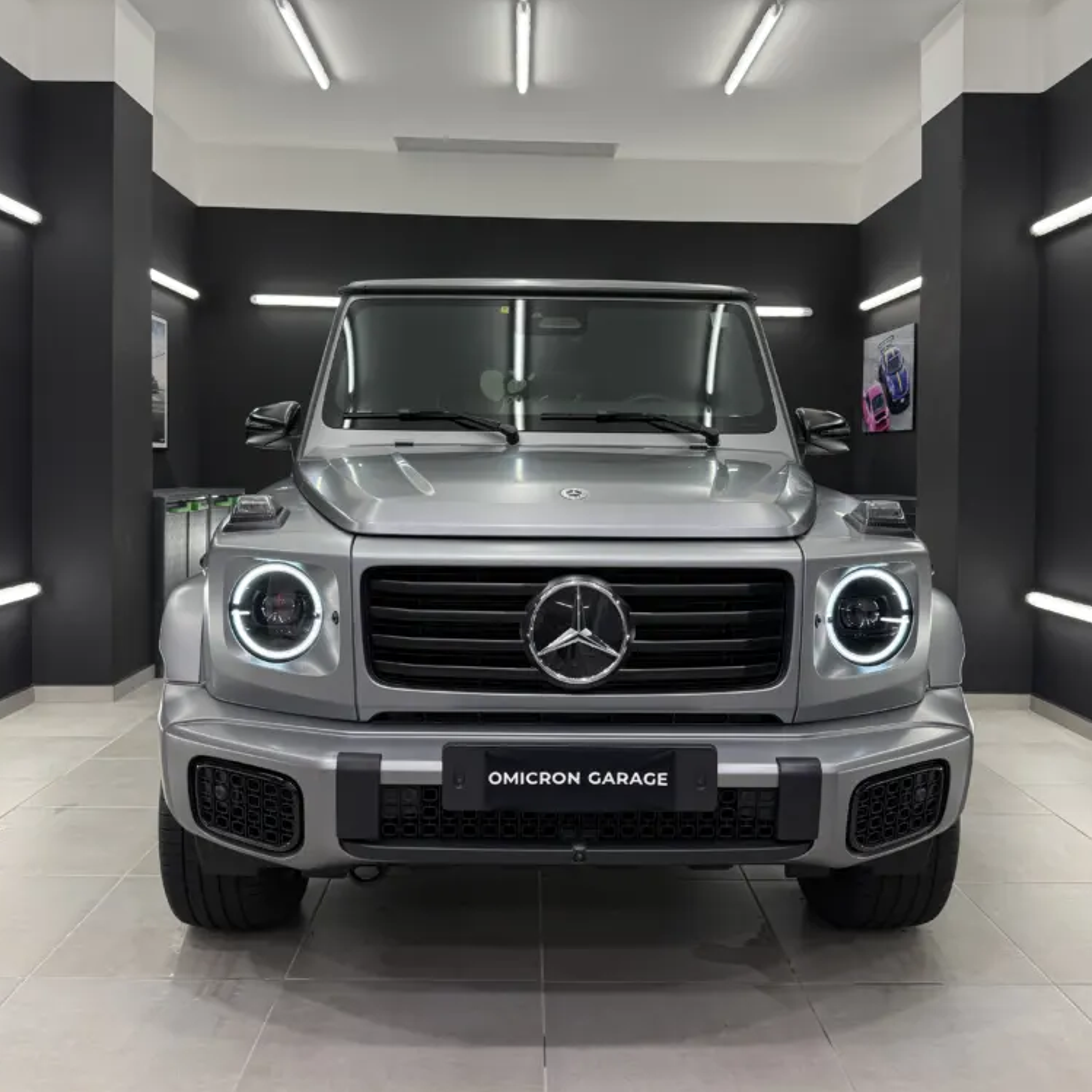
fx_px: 1035
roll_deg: -0.9
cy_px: 465
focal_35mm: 29
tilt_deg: -0.4
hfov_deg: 55.6
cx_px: 542
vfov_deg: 55.4
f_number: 1.78
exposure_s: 1/85
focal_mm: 6.76
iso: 80
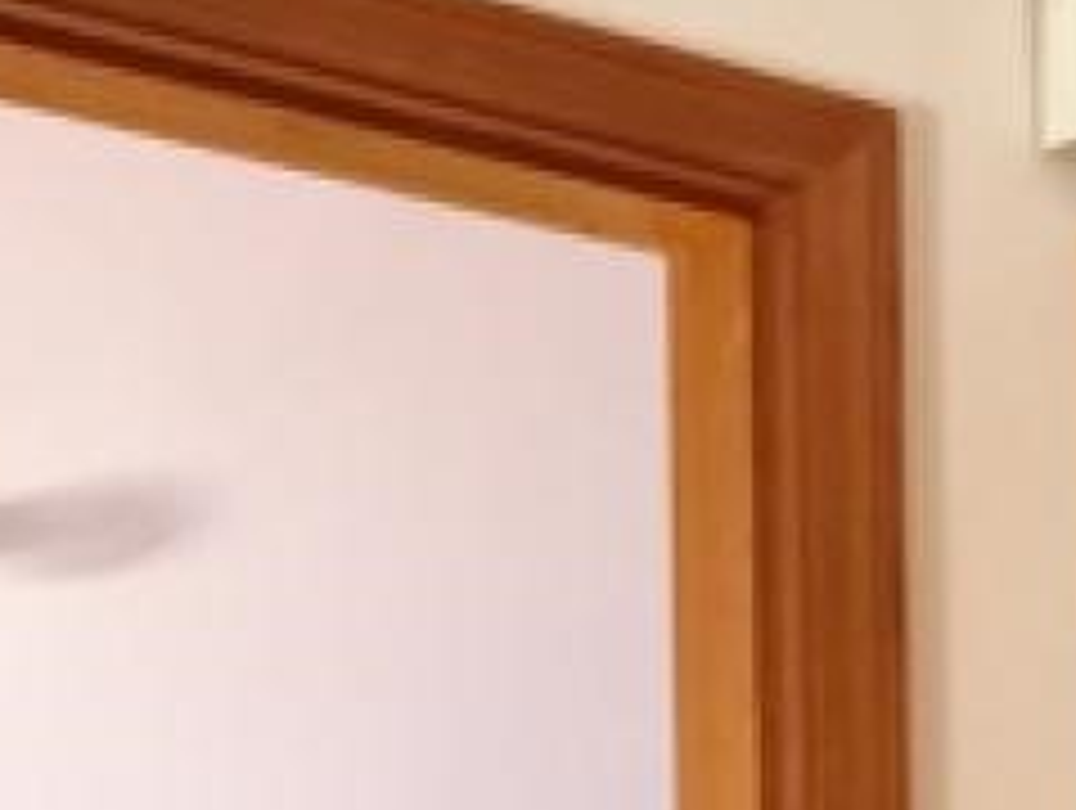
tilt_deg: +0.5
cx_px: 1976
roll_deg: +0.1
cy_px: 1496
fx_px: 3860
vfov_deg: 11.1
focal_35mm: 124
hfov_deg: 14.0
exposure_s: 1/30
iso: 125
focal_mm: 4.15
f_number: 2.2
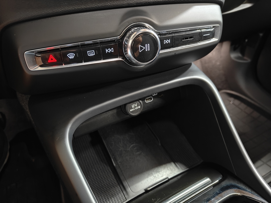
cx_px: 136
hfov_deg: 71.6
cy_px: 102
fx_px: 188
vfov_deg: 56.8
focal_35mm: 24
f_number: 1.8
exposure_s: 1/20
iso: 2500
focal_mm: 5.59
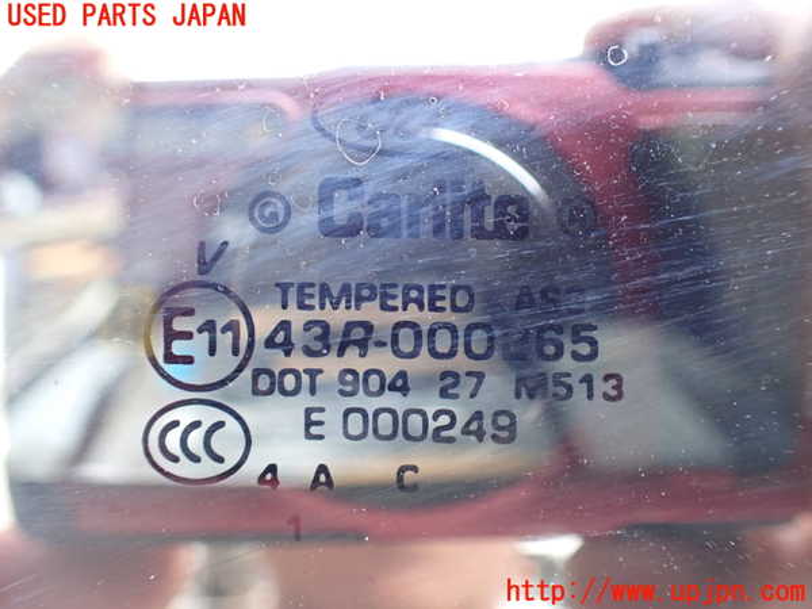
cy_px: 304
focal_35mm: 30
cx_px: 406
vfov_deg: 46.8
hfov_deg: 60.0
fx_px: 704
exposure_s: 1/60
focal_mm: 5.4
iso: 800
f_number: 2.3
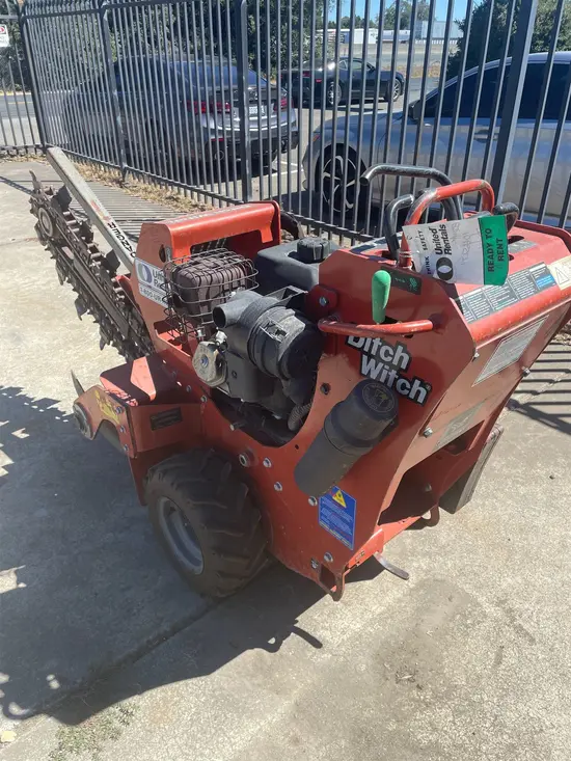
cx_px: 286
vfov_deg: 67.3
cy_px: 380
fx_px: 572
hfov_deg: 53.1
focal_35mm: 26
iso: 32
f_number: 1.6
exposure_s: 1/1689
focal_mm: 4.2
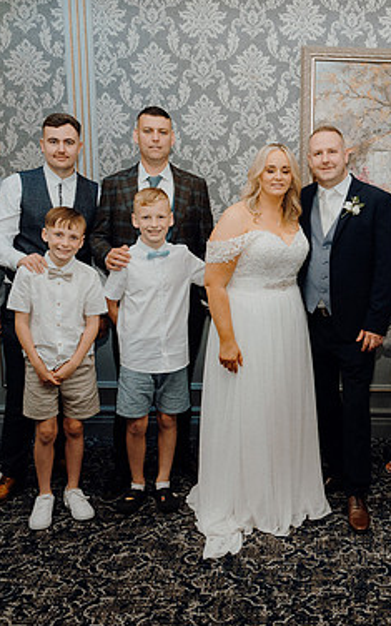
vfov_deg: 45.3
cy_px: 315
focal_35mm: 44
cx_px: 333
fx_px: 750
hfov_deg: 28.4
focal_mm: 28
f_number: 5
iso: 2500
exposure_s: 1/160
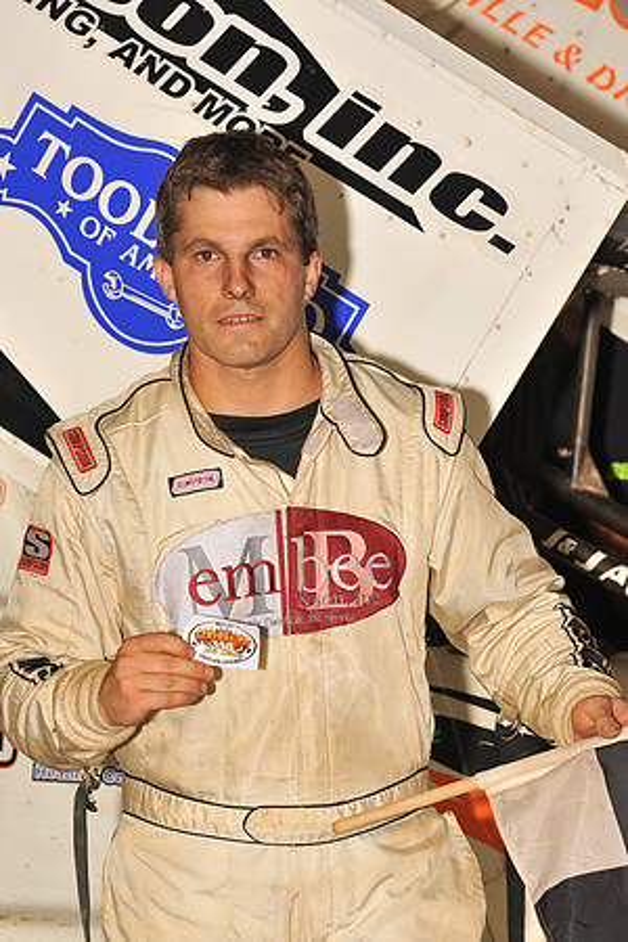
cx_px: 314
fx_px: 4056
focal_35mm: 155
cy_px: 471
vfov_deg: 13.2
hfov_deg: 8.9
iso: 500
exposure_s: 1/320
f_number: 7.1
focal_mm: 155
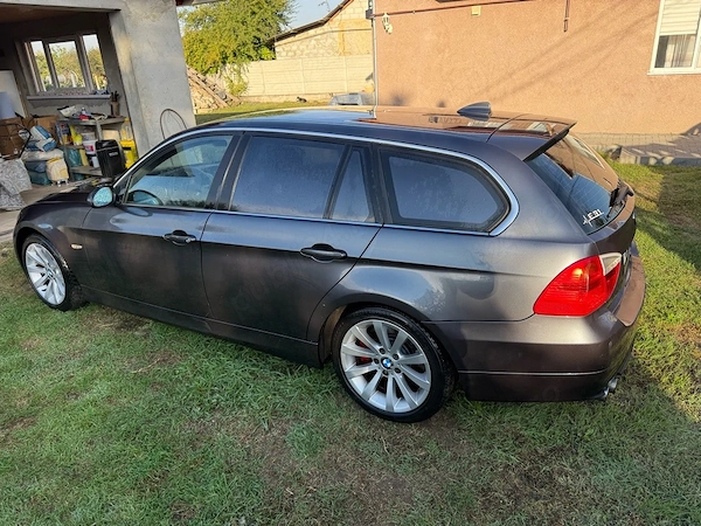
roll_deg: +3.0
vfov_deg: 56.8
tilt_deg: -20.6
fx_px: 486
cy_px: 263
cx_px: 350
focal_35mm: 24
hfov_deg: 71.6
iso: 100
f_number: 1.78
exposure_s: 1/1156
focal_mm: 6.76
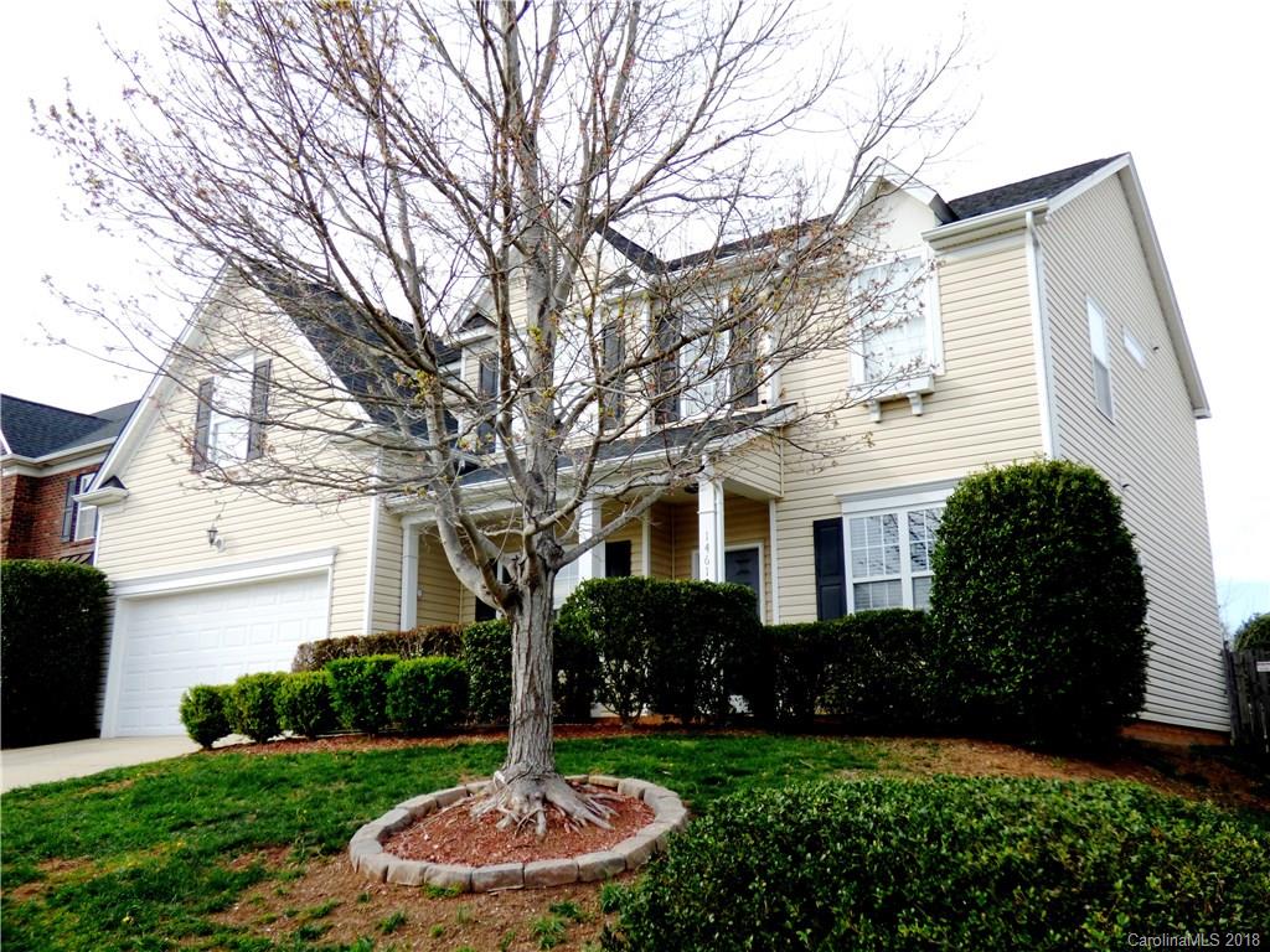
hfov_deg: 58.4
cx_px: 635
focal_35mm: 31
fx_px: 1137
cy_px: 476
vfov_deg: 45.4
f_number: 3.3
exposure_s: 1/800
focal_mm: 5.53
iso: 200
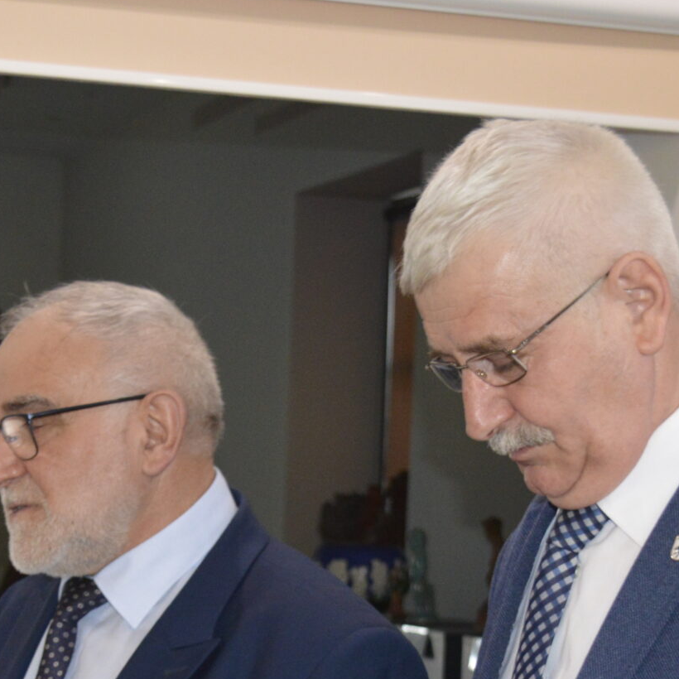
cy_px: 606
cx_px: 216
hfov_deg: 15.1
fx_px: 2559
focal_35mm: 115
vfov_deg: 15.0
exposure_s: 1/60
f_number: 4.2
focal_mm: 29
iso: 1100
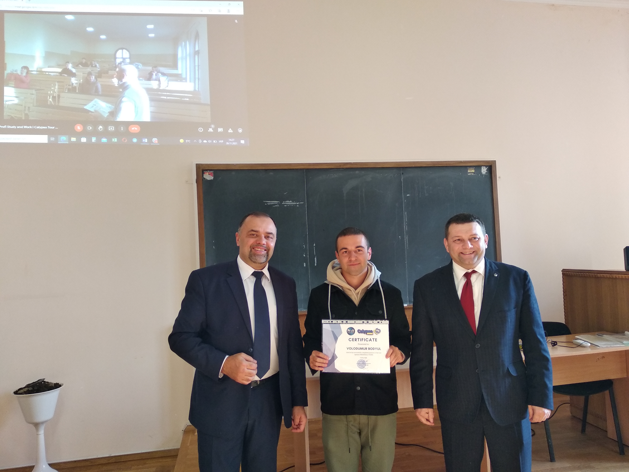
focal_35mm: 26
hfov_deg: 67.3
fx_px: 472
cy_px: 236
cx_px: 314
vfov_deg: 53.1
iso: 400
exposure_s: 1/33
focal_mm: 3.81
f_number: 2.2
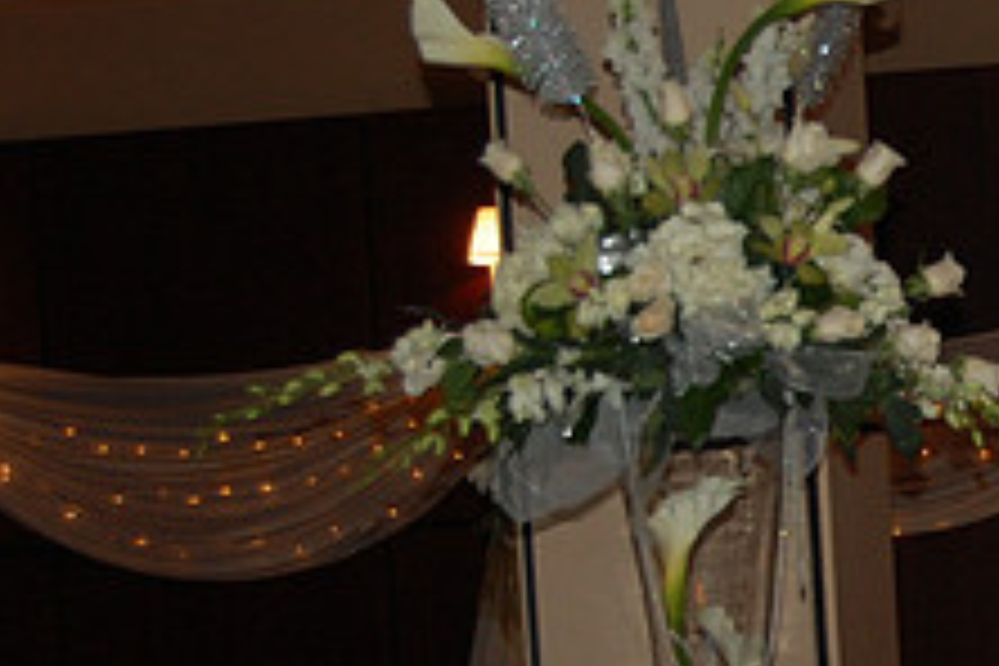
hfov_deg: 13.4
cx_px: 1233
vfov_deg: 9.2
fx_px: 4134
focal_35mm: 149
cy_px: 634
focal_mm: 38
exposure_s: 1/60
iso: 400
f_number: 4.8
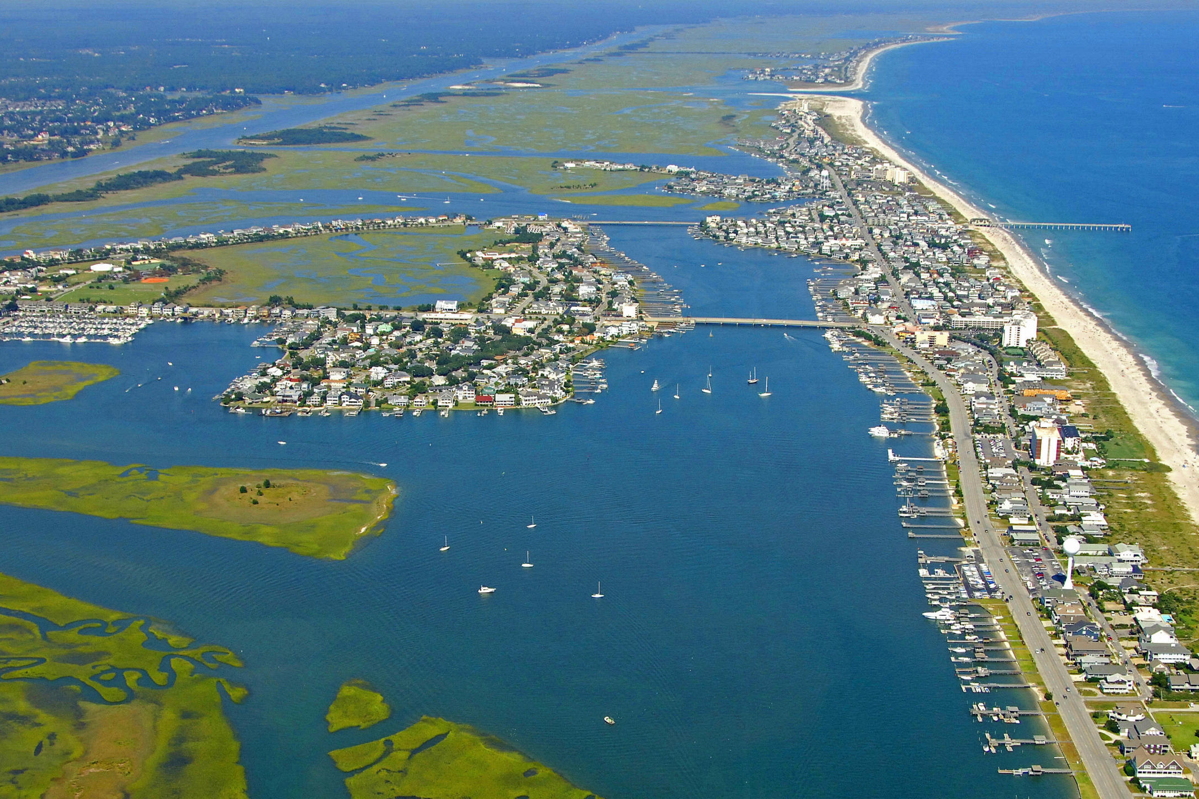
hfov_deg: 39.6
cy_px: 505
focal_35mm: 50
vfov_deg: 26.9
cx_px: 623
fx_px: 1665
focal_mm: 24
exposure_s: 1/1000
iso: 400
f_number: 7.1
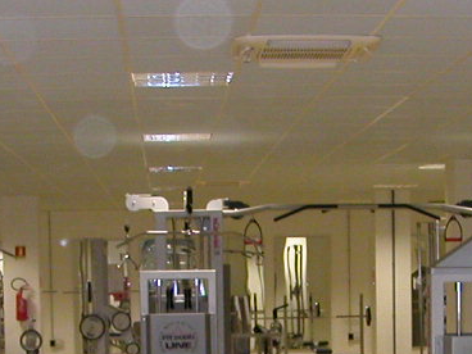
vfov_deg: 13.8
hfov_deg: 19.0
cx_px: 303
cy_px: 462
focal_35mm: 103
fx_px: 1404
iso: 200
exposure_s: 1/59.9
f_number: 2.7
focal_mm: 5.6
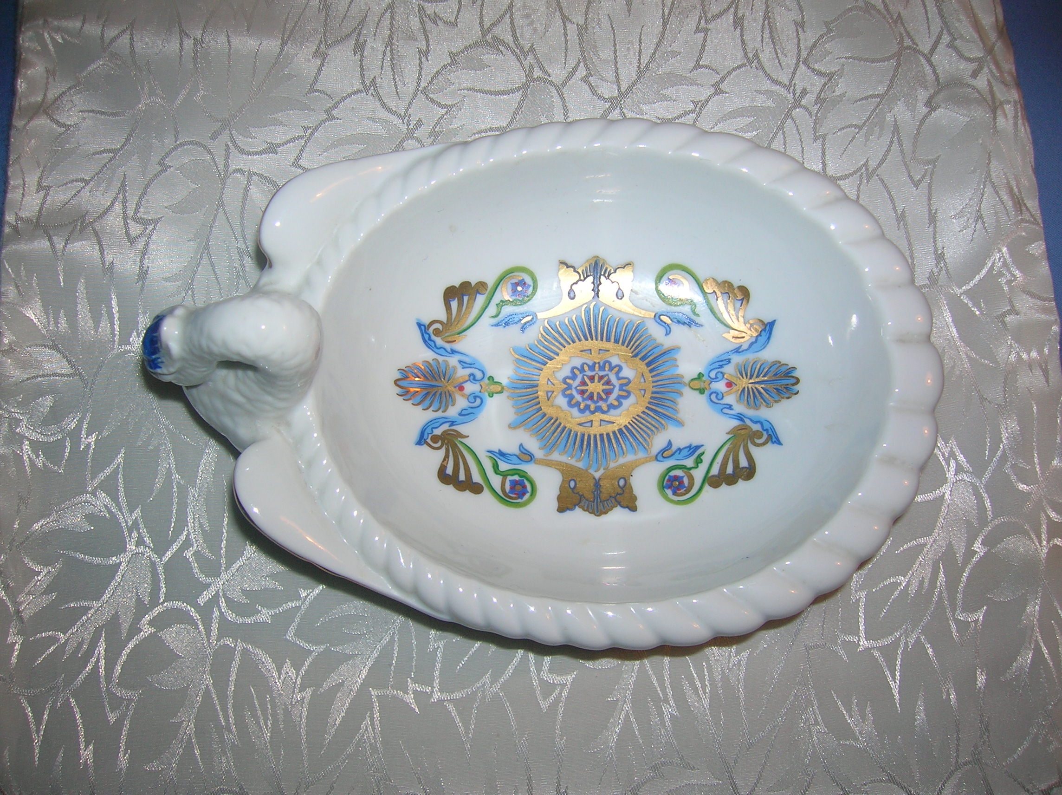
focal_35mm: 34
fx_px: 1042
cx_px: 531
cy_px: 398
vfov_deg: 41.7
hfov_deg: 54.0
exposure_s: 1/60.1
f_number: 2.9
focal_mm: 5.7
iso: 50
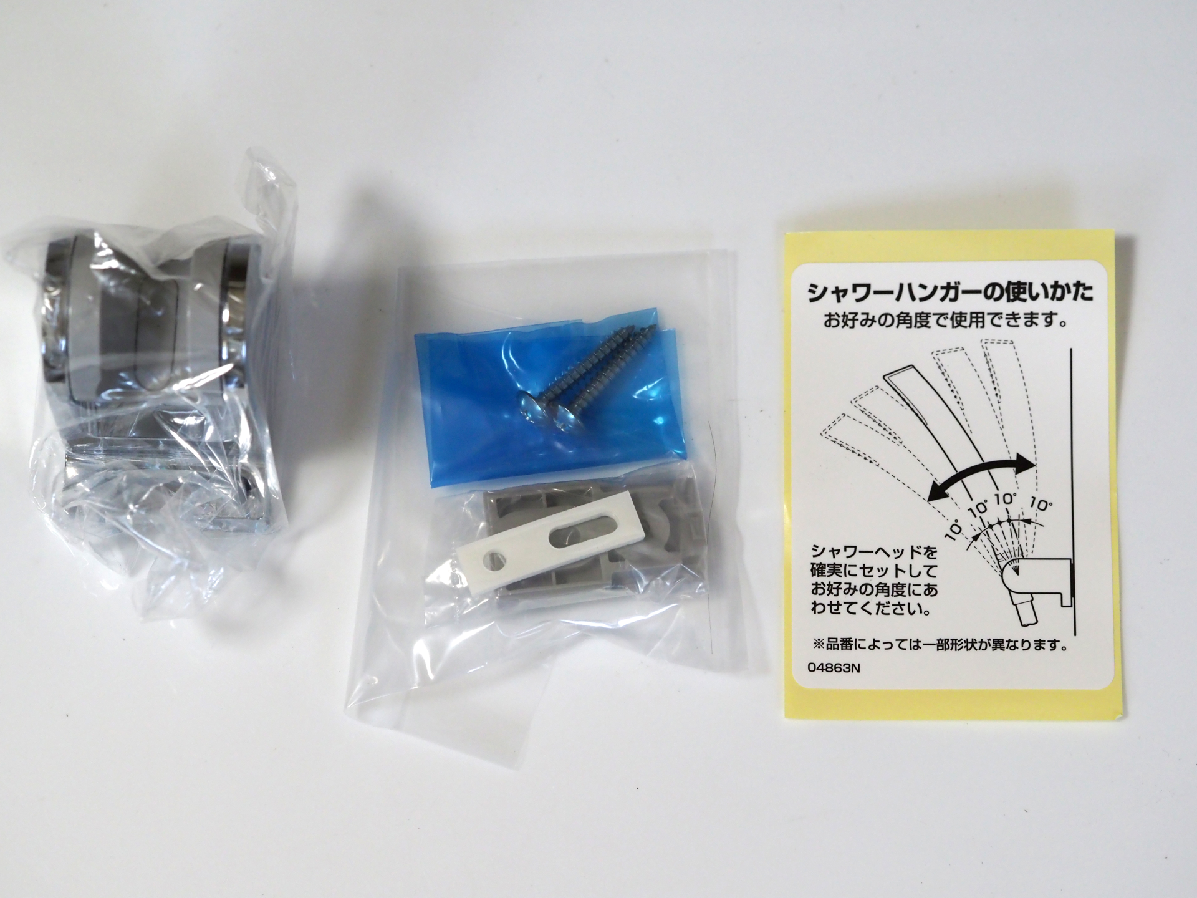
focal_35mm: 120
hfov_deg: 16.4
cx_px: 598
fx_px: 4150
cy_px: 449
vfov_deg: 12.3
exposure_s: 1/125
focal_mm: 60
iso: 1000
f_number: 4
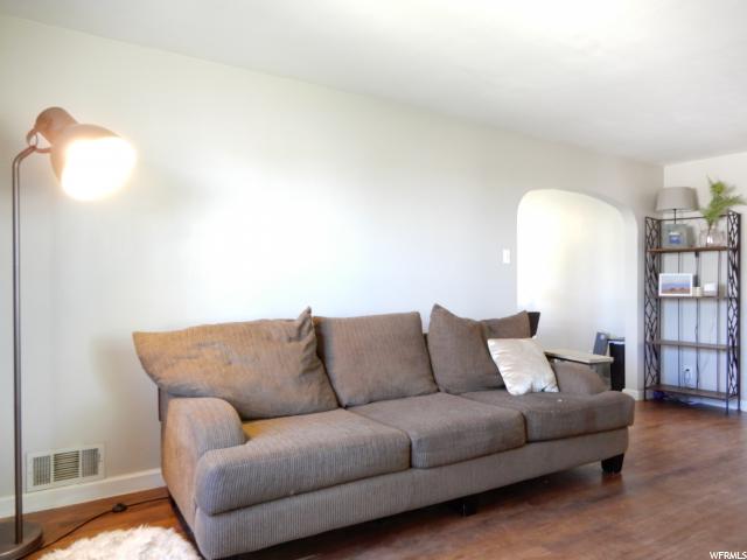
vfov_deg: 56.8
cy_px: 280
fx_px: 518
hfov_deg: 71.6
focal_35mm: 24
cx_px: 374
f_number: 3.4
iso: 400
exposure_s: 1/13
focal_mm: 4.3
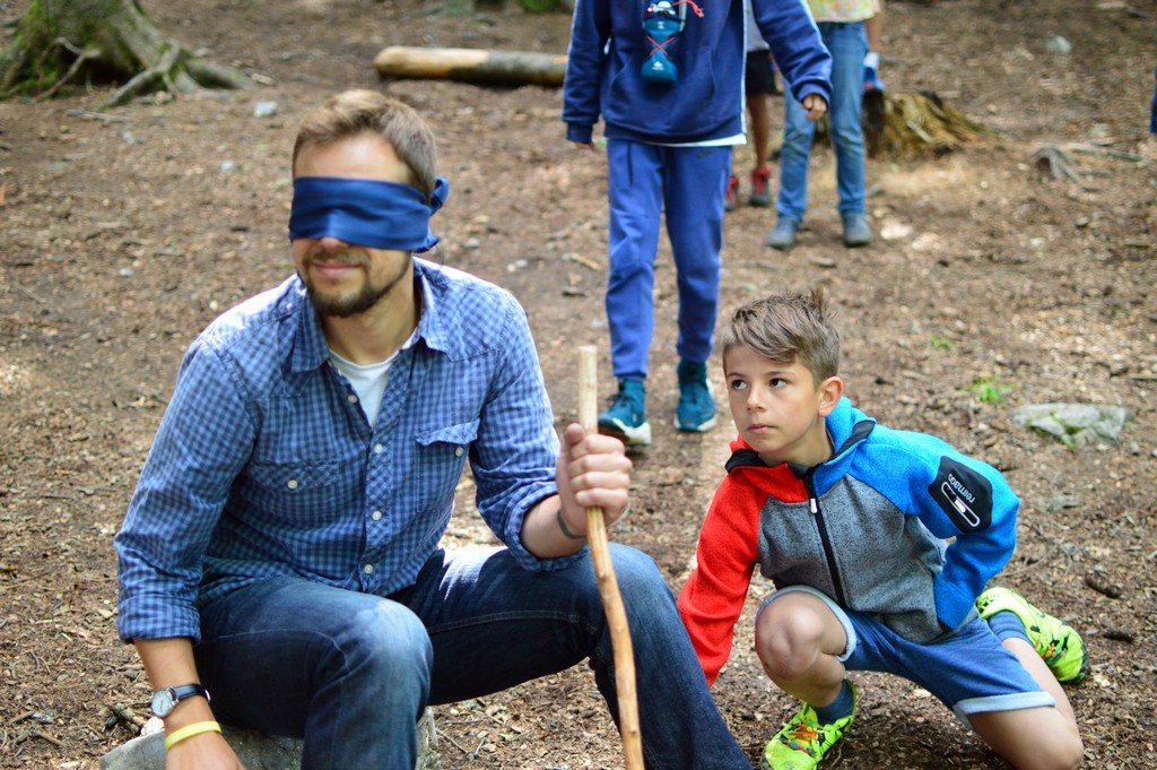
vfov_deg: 25.7
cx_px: 578
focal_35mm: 52
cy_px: 385
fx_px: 1686
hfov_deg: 37.9
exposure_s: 1/400
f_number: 1.8
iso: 800
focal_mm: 35
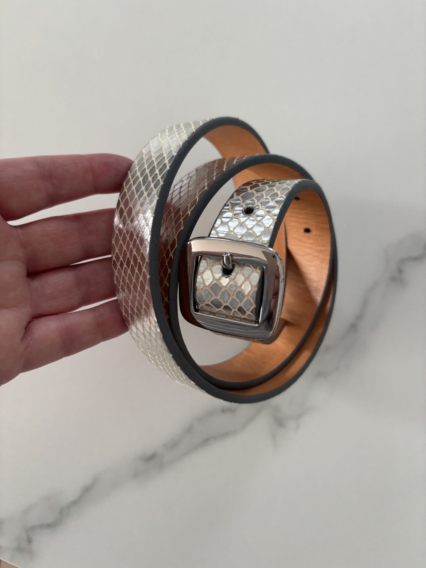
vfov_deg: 67.3
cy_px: 284
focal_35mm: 26
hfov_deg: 53.1
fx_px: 427
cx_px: 213
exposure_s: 1/121
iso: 125
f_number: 1.6
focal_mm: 5.96
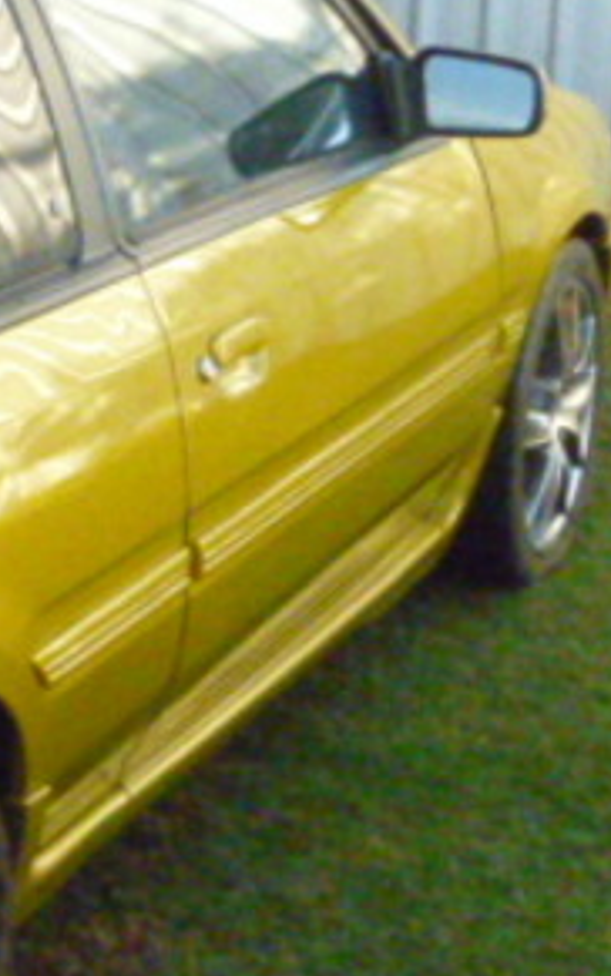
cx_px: -551
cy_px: 439
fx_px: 2716
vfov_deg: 20.4
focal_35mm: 102
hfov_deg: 11.7
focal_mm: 6.3
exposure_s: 1/500
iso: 1600
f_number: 5.6
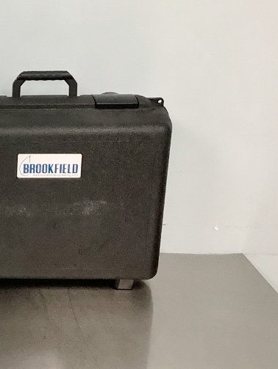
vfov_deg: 30.7
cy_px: 157
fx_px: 674
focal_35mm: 63
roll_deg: +0.0
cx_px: -60
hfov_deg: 21.6
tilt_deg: -21.8
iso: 100
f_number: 2.4
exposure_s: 1/60
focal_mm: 3.3
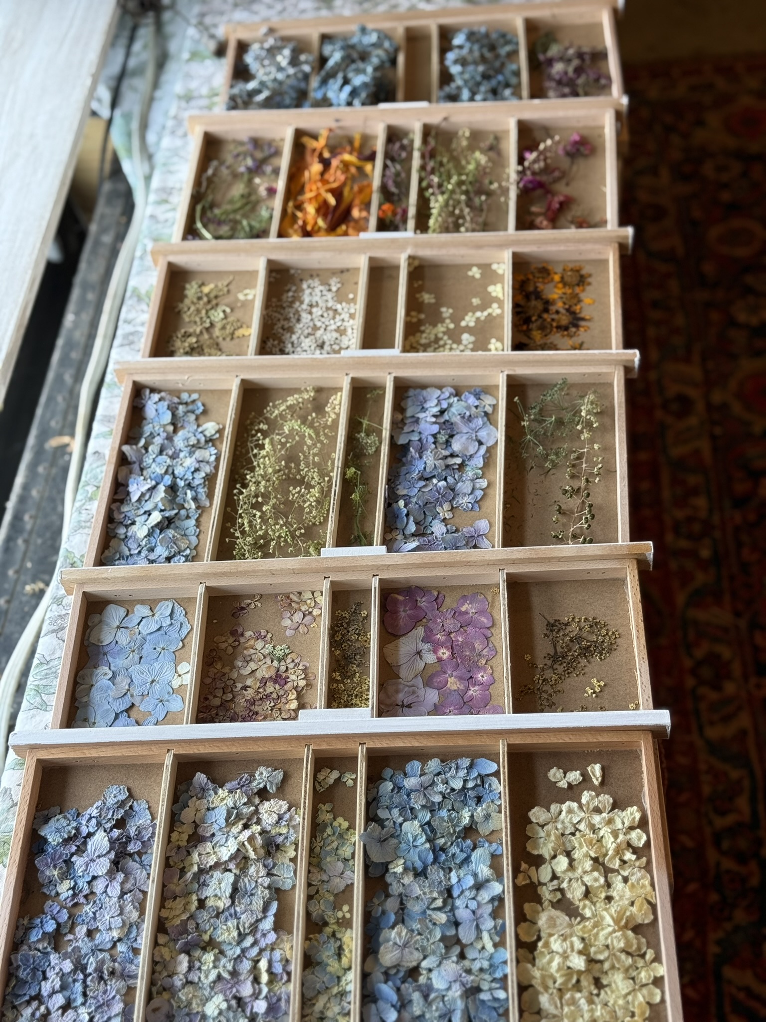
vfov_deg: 39.7
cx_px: 383
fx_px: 1416
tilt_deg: -49.3
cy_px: 511
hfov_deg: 30.3
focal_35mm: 48
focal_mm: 6.76
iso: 64
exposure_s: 1/120
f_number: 1.78
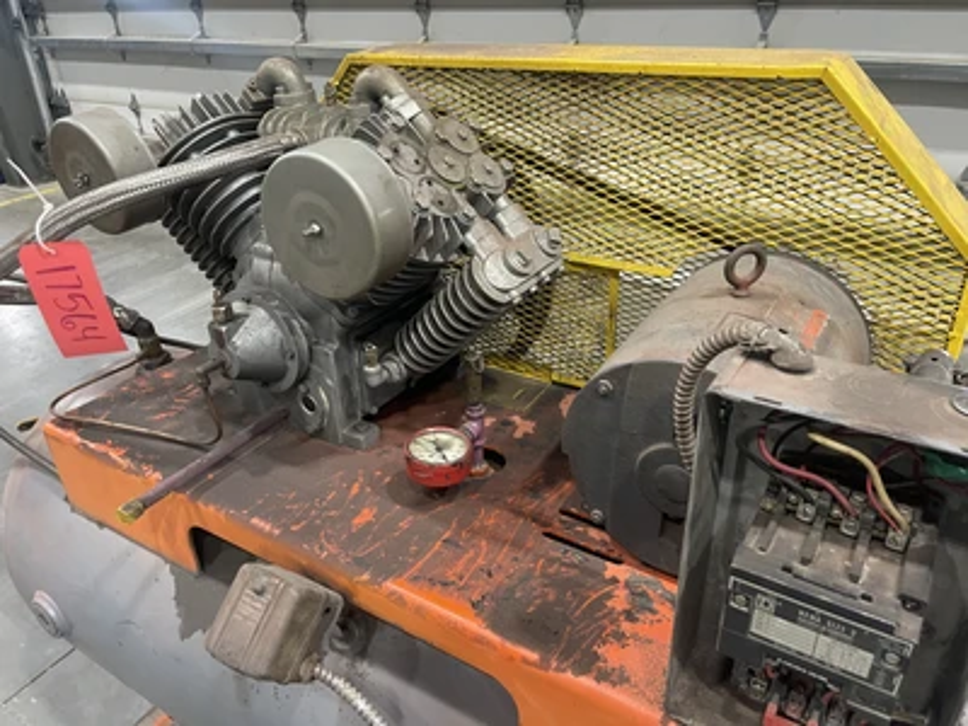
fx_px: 699
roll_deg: +2.7
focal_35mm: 25
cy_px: 363
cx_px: 484
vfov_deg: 54.9
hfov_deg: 69.4
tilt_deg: -29.0
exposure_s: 1/40
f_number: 1.6
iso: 400
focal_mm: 5.1
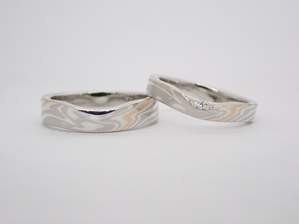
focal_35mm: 77
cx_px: 150
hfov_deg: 25.3
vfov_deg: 19.1
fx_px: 665
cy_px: 112
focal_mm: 13.65
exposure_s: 1/100
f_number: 4.1
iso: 200
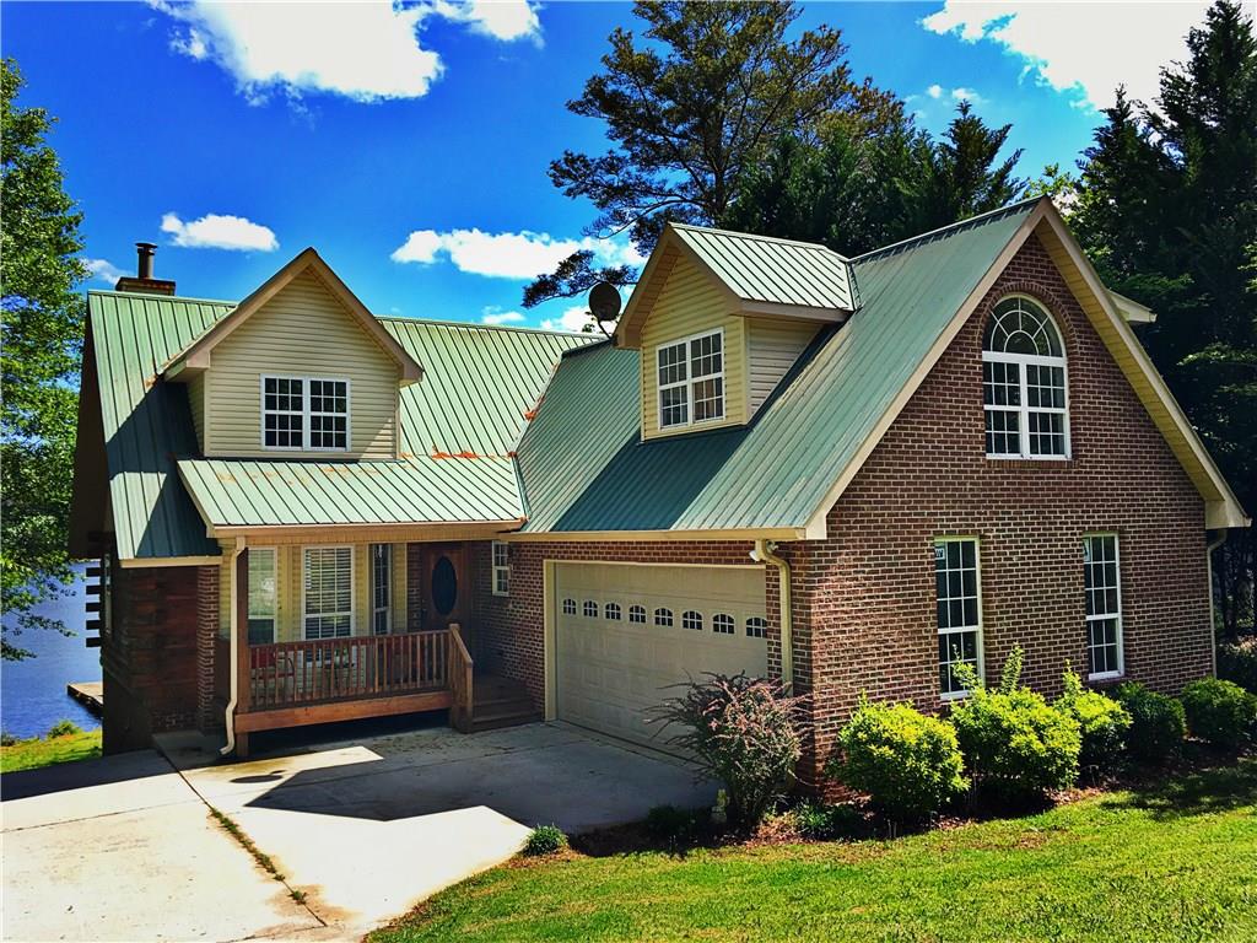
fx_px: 1053
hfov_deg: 61.7
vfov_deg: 48.2
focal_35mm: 29
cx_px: 628
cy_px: 472
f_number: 2.2
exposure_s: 1/591
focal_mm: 4.15
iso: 25
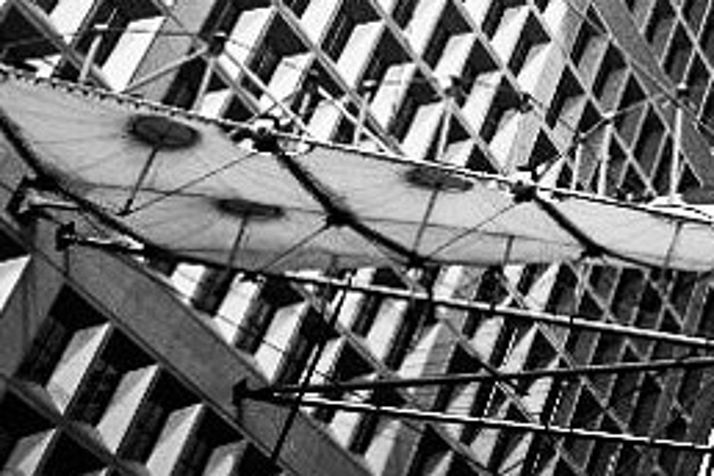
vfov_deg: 12.5
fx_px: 1844
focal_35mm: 93
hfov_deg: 16.7
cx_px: 1417
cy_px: -555
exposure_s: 1/2500
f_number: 10
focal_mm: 10
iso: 200
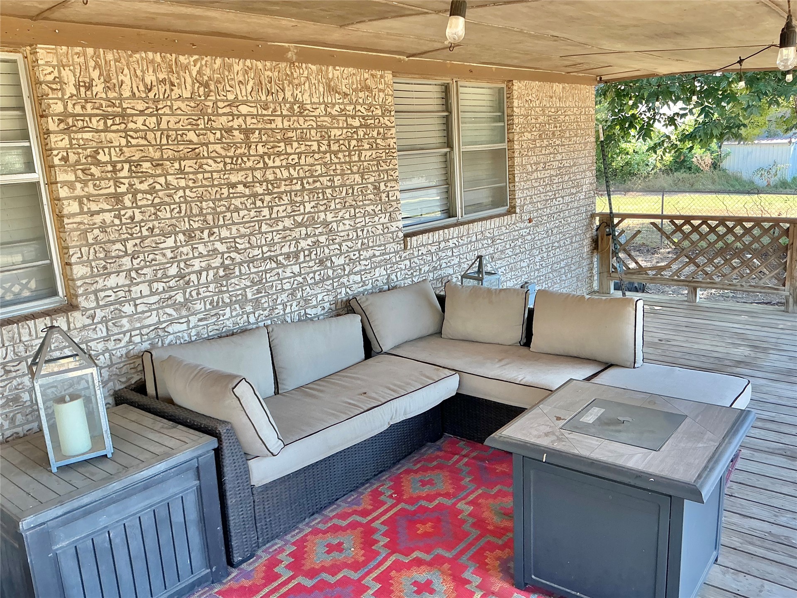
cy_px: 299
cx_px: 398
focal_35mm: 29
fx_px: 668
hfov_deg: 61.7
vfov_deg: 48.2
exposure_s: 1/120
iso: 32
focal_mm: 3
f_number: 1.8
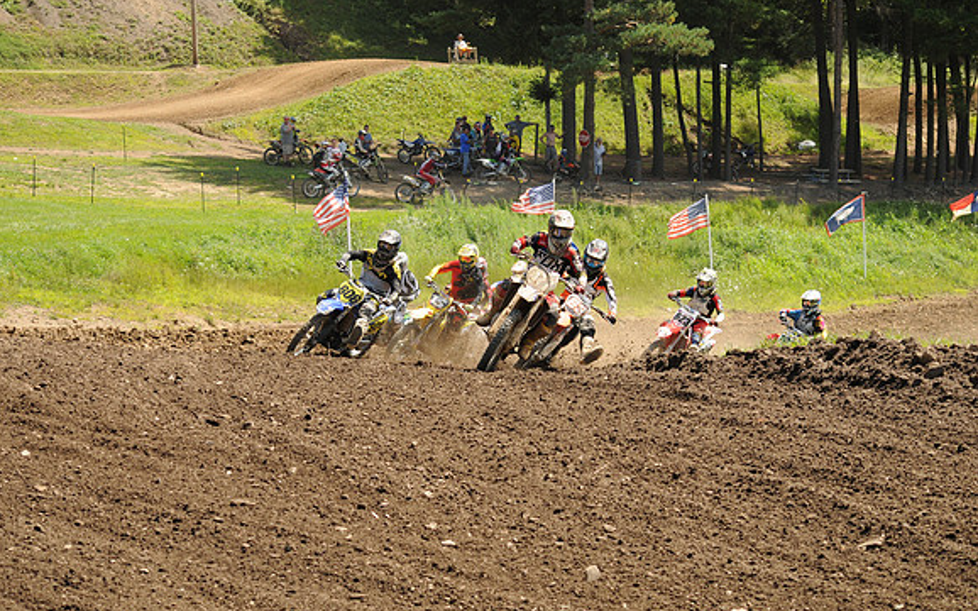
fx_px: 2532
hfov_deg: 21.9
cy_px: 321
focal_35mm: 95
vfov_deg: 13.8
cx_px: 489
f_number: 5.6
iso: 400
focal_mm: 62
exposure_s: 1/1000
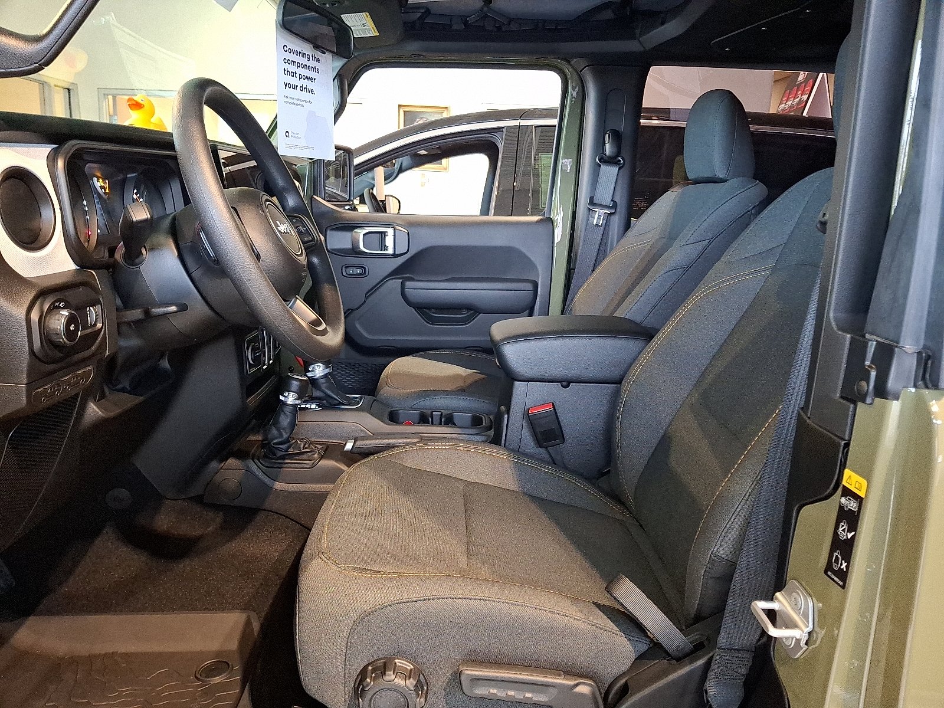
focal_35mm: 25
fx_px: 682
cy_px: 354
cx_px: 472
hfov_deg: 69.4
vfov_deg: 54.9
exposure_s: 1/24
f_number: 1.8
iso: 296
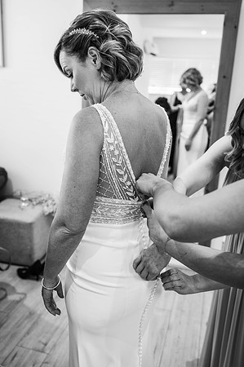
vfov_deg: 54.5
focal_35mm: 35
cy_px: 184
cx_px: 122
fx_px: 357
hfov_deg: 37.8
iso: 560
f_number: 3.2
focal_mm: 35
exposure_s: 1/200
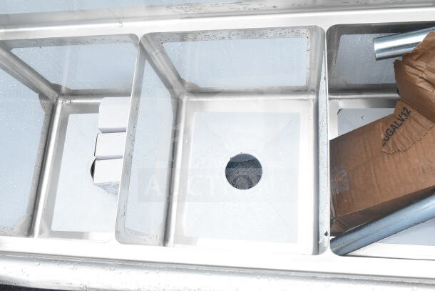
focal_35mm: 34
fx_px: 417
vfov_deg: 38.4
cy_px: 146
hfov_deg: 55.1
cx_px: 218
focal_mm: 23
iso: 1600
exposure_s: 1/500
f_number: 11
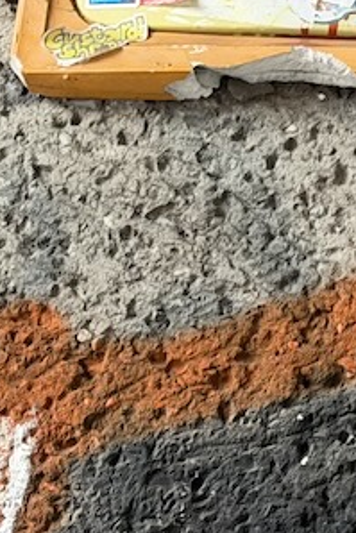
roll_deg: -1.3
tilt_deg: +30.6
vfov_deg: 10.1
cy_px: -104
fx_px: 2978
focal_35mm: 201
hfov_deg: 6.7
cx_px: 533
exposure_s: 1/60
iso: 160
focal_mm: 6.76
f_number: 1.78
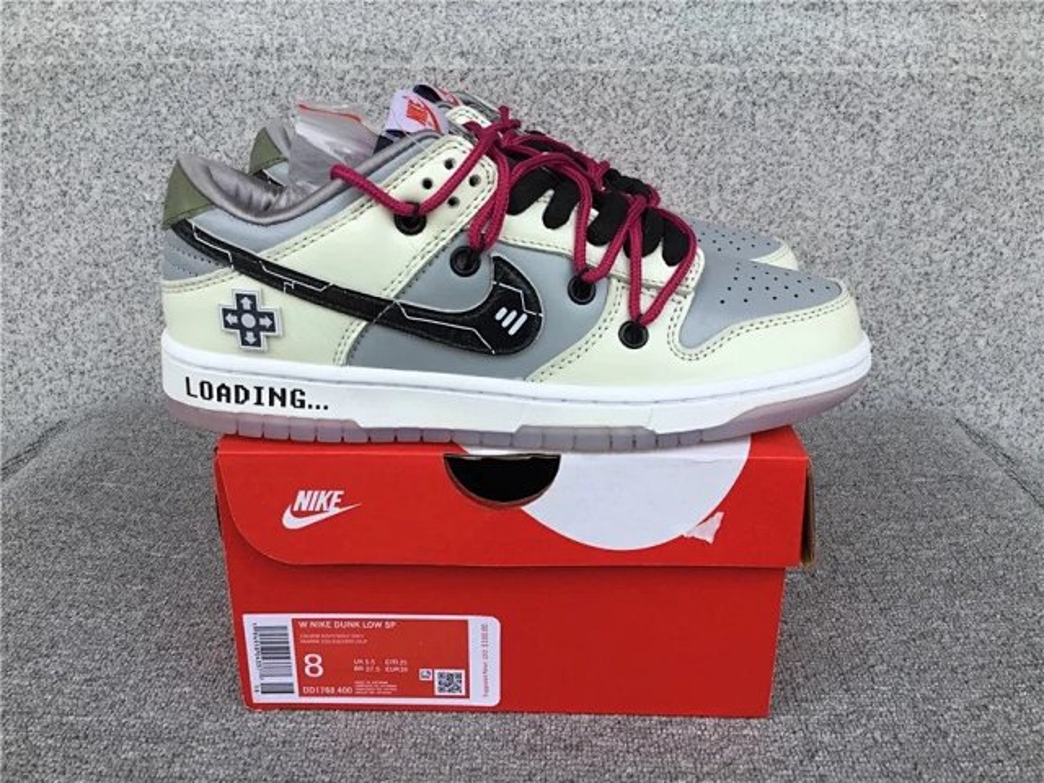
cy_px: 392
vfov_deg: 45.4
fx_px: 935
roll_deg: -0.1
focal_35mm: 31
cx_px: 522
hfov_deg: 58.4
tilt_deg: -21.3
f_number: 2.4
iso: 25
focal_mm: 3.3
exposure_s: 1/558
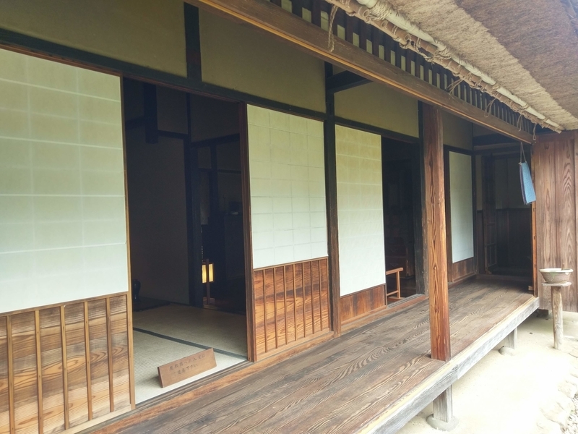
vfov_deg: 53.1
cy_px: 217
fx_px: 434
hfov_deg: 67.3
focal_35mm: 26
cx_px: 289
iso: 200
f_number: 1.8
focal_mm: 4.58
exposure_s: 1/120
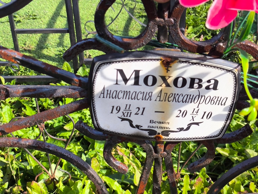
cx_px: 129
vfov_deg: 29.1
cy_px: 97
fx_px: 373
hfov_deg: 38.2
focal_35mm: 50
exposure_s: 1/721
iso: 50
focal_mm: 4.71
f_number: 1.7
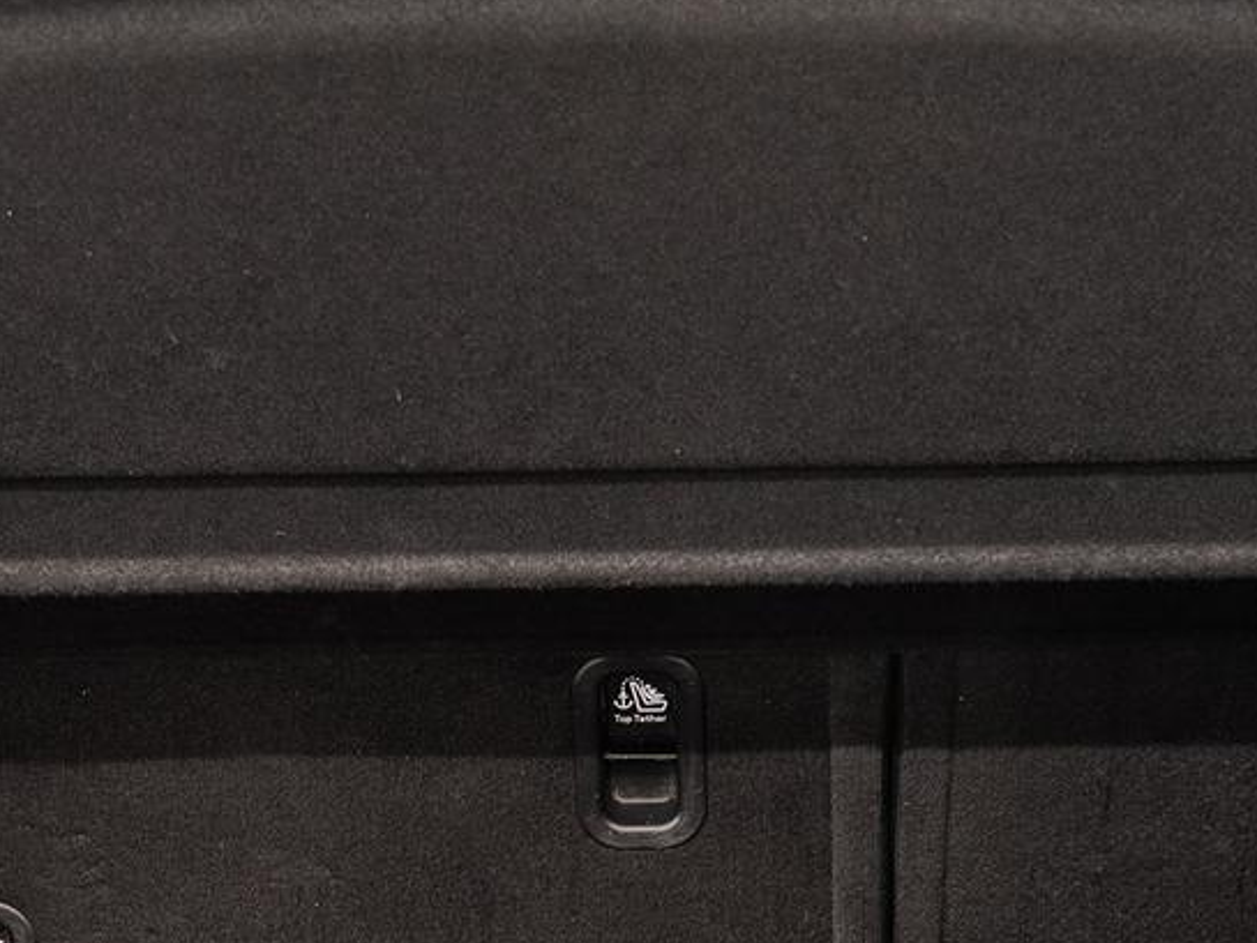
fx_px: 4758
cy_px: 1017
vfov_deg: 11.2
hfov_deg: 15.0
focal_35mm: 131
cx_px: 609
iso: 100
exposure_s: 1/1.25
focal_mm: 51.6
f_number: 5.6
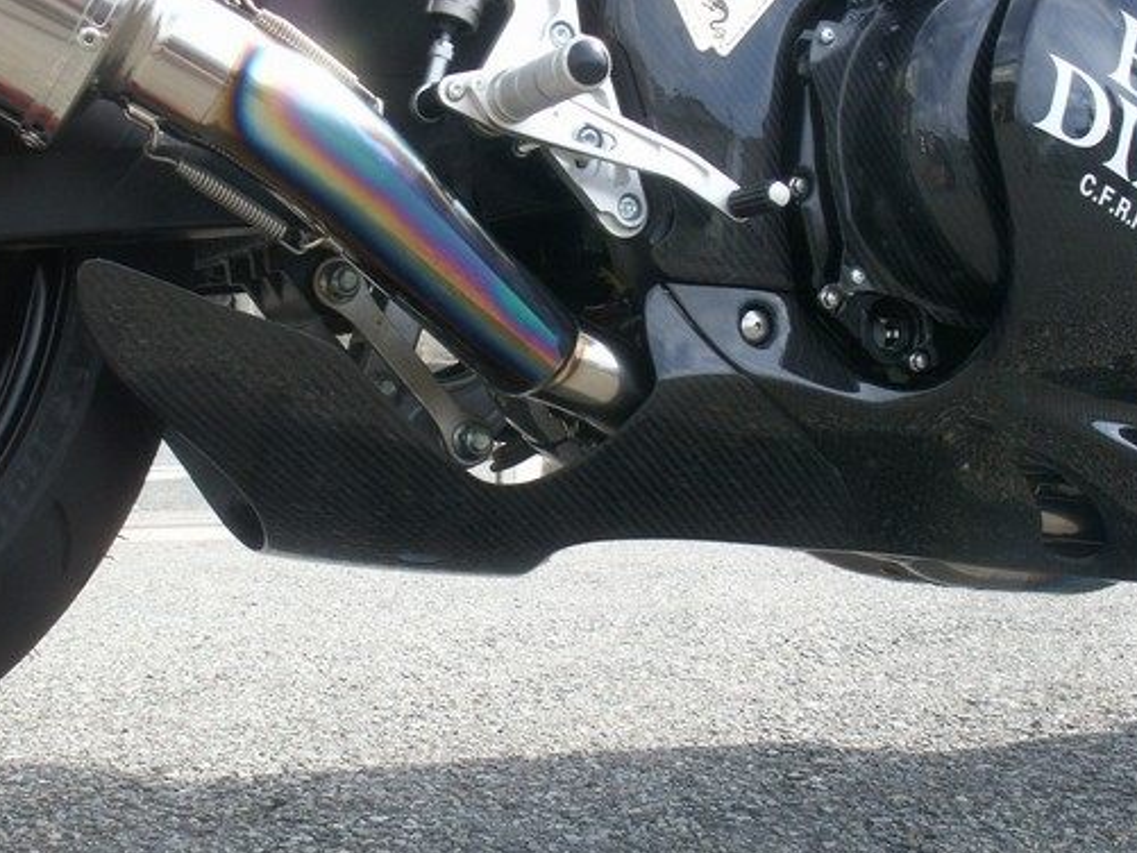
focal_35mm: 48
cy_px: 476
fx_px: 1577
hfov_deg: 39.6
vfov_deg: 30.3
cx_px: 492
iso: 50
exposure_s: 1/80
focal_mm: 7.7
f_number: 7.1
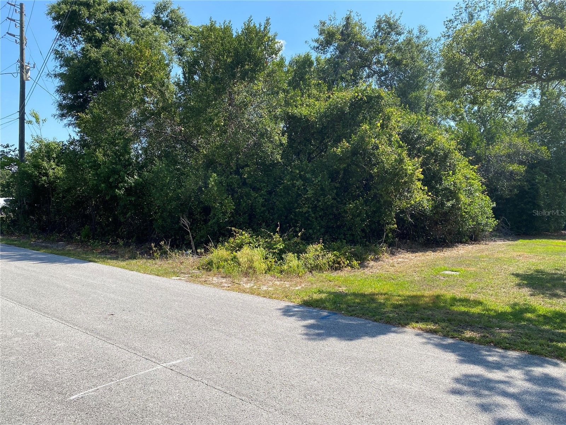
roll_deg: -0.9
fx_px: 425
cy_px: 212
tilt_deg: -1.1
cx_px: 283
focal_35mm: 26
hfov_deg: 67.3
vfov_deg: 53.1
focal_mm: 4.25
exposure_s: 1/1585
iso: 32
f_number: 1.8
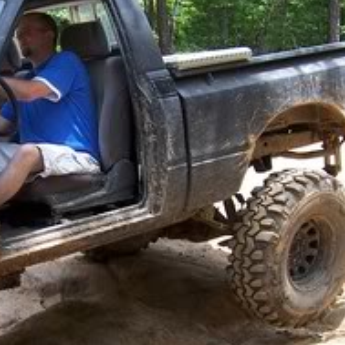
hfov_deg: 19.1
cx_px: 31
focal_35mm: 89
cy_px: 206
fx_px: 1004
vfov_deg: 19.5
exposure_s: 1/250
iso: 80
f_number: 3.4
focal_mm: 5.5
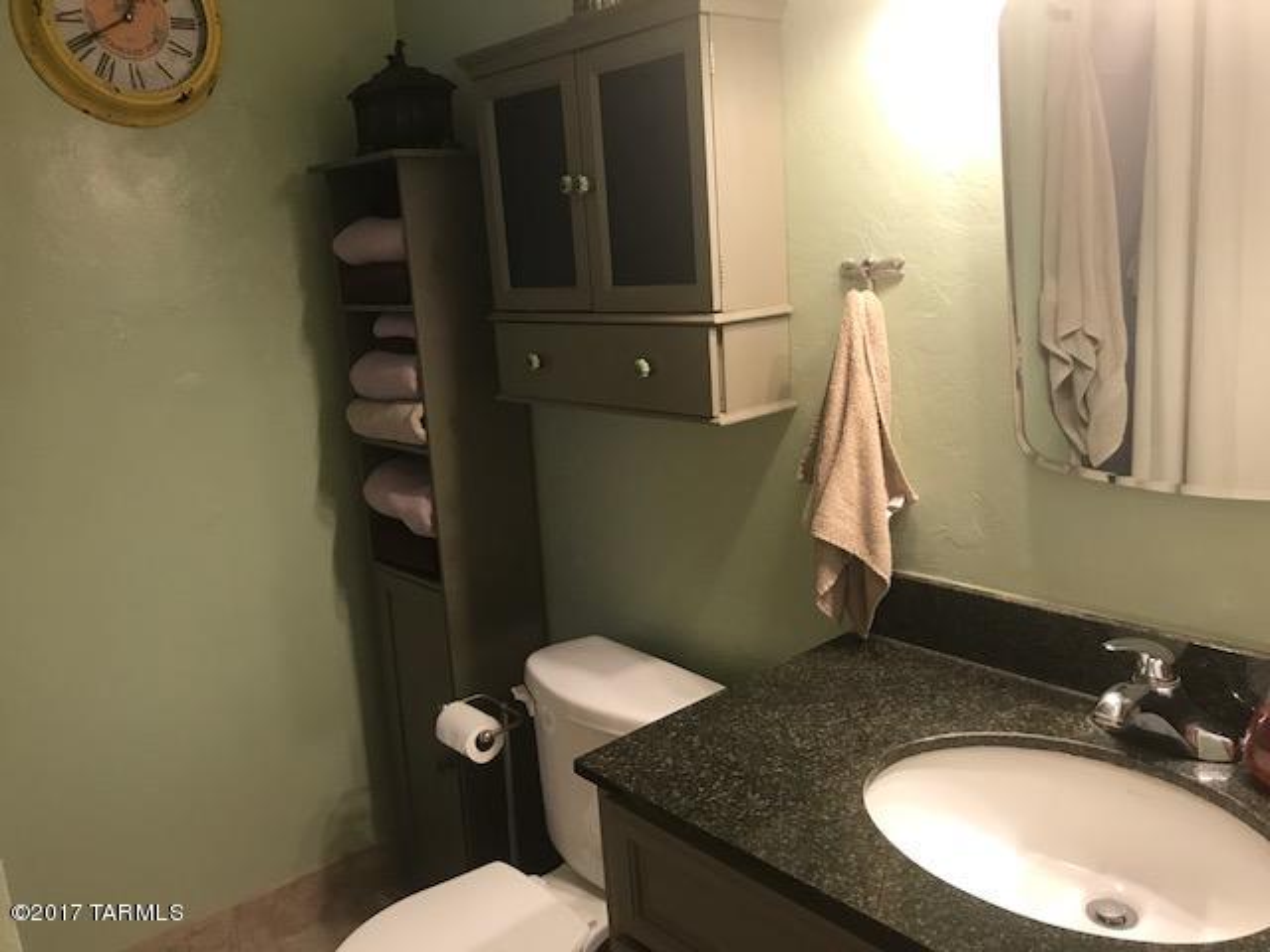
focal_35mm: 28
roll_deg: +3.8
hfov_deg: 63.4
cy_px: 476
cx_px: 635
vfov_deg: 49.7
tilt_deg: -12.9
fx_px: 1027
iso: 40
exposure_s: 1/15
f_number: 1.8
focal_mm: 3.99
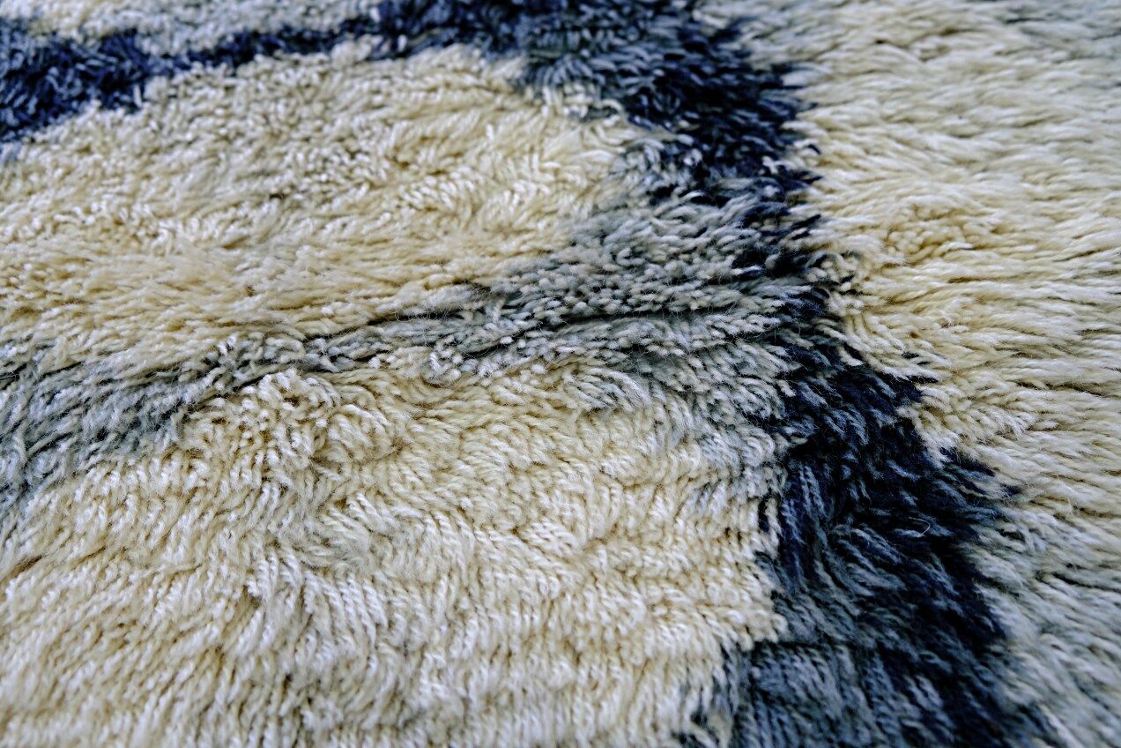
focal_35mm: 32
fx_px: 996
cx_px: 560
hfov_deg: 58.7
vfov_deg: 41.1
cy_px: 374
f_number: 3.2
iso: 320
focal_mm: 21.4
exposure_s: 1/30
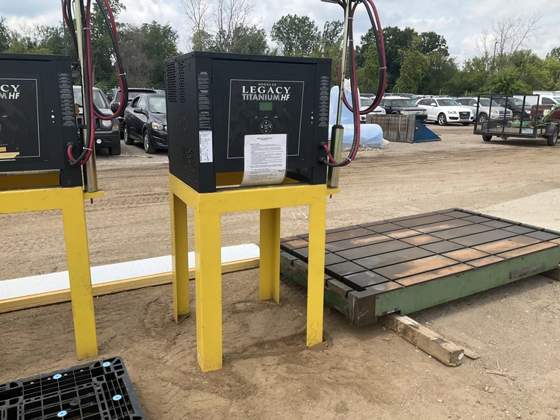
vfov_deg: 48.3
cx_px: 280
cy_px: 210
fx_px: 469
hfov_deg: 61.6
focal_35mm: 29
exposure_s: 1/1311
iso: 25
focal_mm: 3
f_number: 1.8
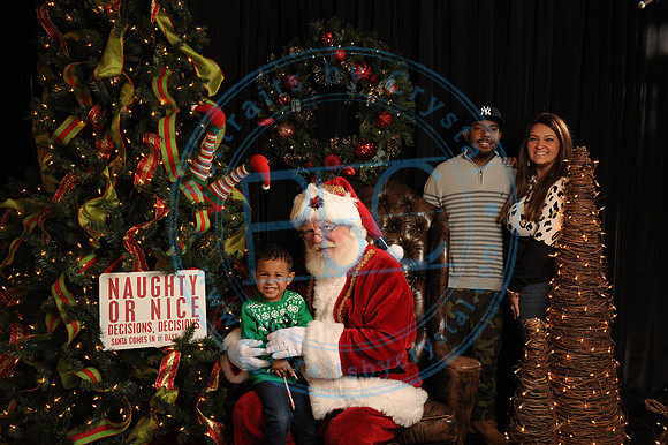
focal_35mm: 31
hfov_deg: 60.3
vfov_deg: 42.3
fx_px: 575
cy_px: 222
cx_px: 334
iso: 1000
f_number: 5.6
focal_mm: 31
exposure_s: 1/125
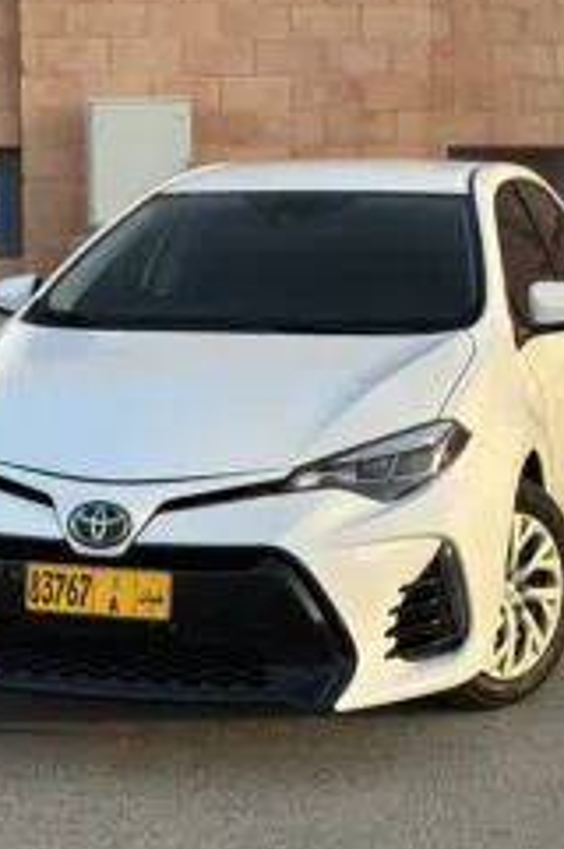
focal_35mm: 83
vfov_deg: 24.3
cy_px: 257
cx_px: 250
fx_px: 1956
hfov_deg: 16.4
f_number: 1.78
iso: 80
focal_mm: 6.86
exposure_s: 1/1590
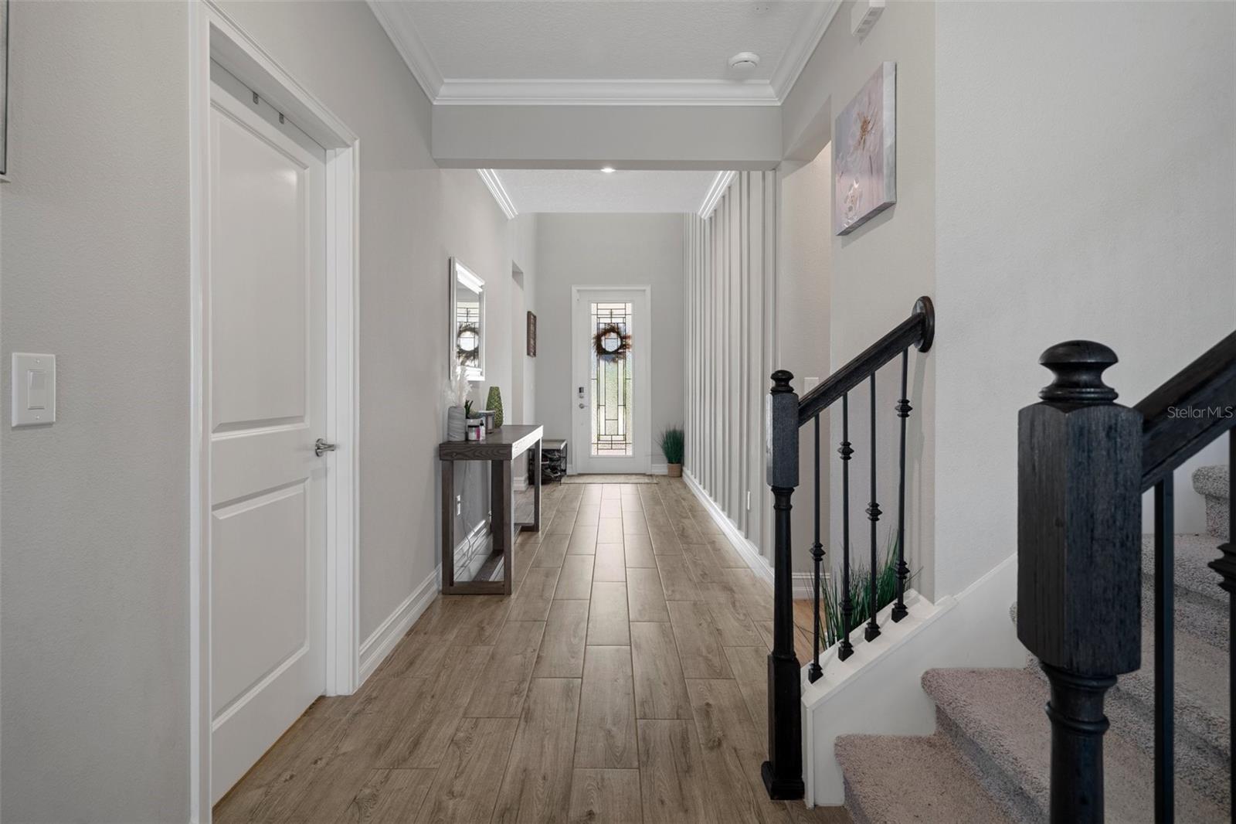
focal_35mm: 18
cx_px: 618
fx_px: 618
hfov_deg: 90.0
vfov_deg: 67.4
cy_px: 412
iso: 320
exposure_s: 2
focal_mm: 18
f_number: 8
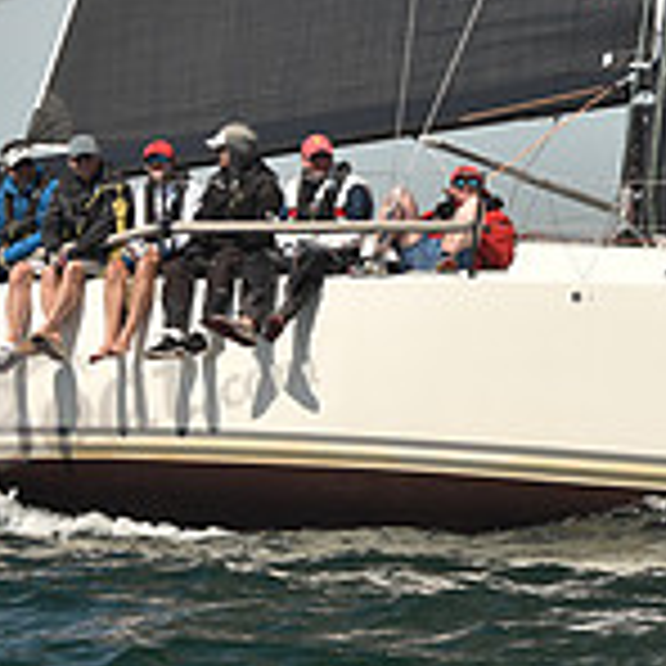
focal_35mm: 300
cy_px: 137
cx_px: 554
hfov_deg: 5.8
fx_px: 6530
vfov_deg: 5.8
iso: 250
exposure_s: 1/640
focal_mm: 90
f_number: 7.1
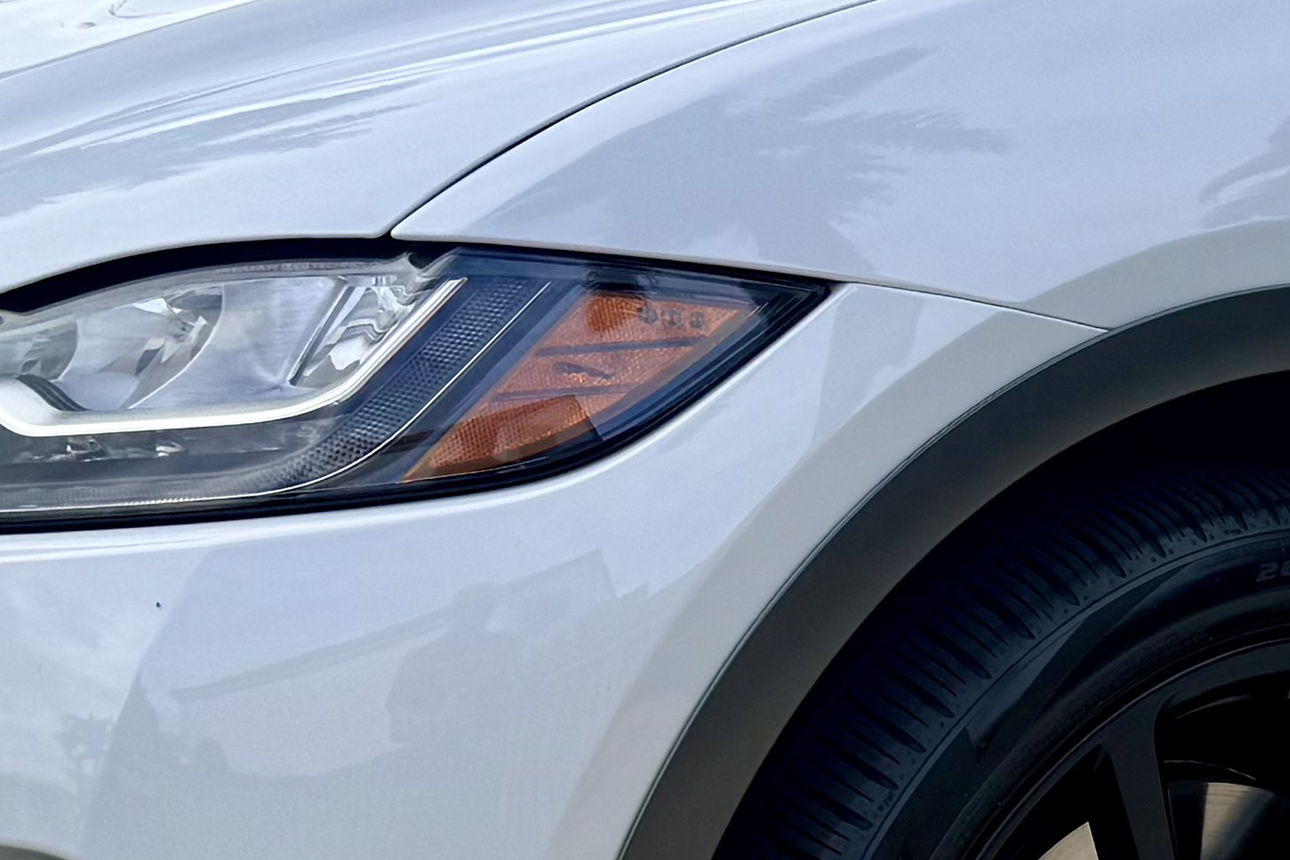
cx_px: 1379
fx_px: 3691
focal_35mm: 103
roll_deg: +0.1
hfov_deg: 19.1
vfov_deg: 13.3
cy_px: 606
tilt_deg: -11.5
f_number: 1.78
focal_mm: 6.76
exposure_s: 1/1727
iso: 80
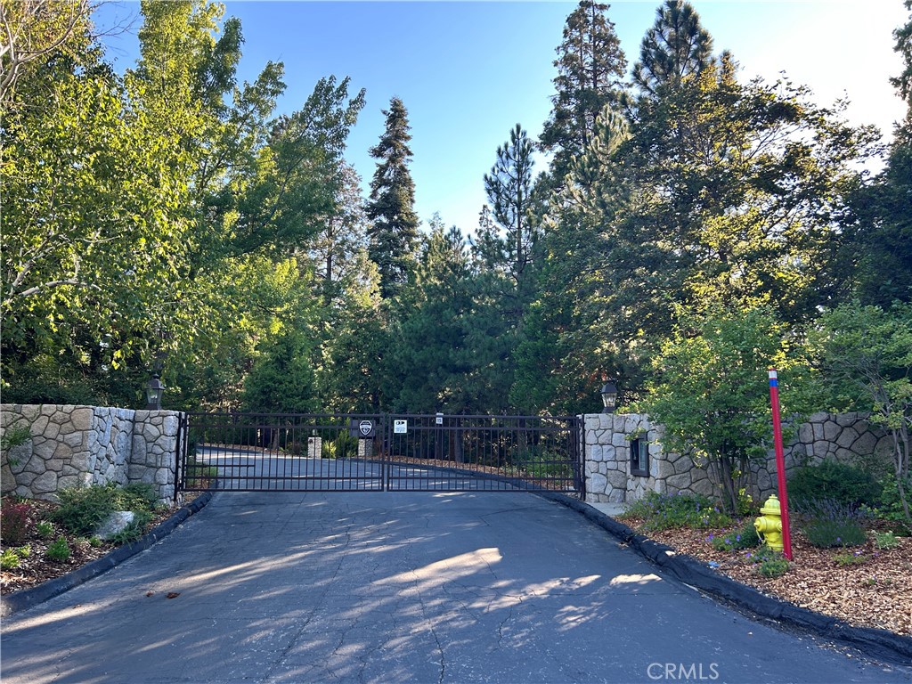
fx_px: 685
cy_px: 342
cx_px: 456
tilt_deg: +6.7
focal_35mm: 26
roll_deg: +0.0
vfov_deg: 53.1
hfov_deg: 67.3
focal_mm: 5.7
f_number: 1.5
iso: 50
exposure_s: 1/359
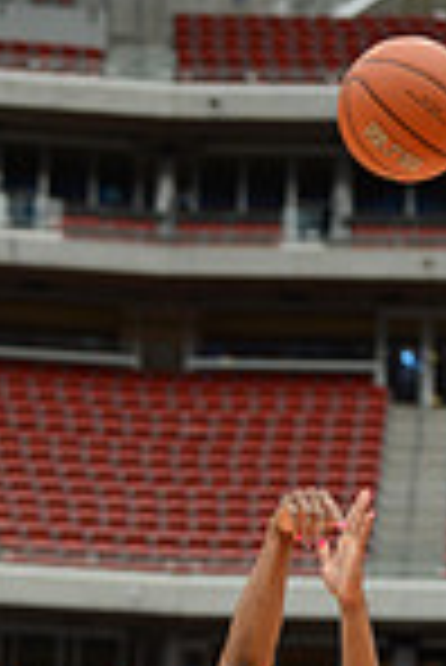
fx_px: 4616
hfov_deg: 5.5
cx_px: 306
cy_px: 954
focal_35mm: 249
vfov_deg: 8.1
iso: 1250
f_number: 2.8
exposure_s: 1/1250
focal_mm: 82
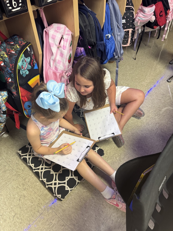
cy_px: 116
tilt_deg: -48.6
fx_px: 160
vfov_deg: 71.6
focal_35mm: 24
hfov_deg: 56.8
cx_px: 86
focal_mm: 6.76
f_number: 1.78
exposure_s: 1/60
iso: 160
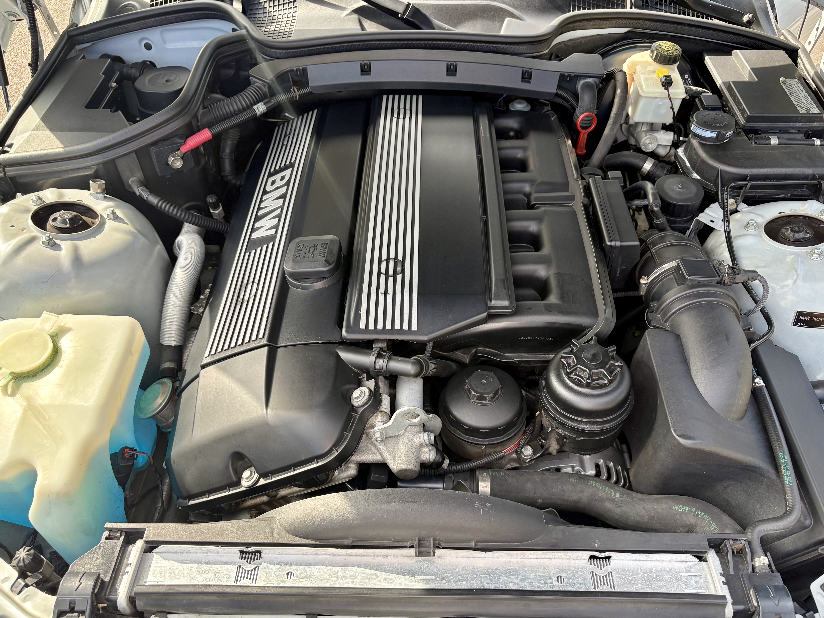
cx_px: 416
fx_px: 643
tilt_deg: -47.8
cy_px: 313
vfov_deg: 51.4
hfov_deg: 65.3
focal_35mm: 27
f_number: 1.6
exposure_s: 1/507
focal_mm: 5.96
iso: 64
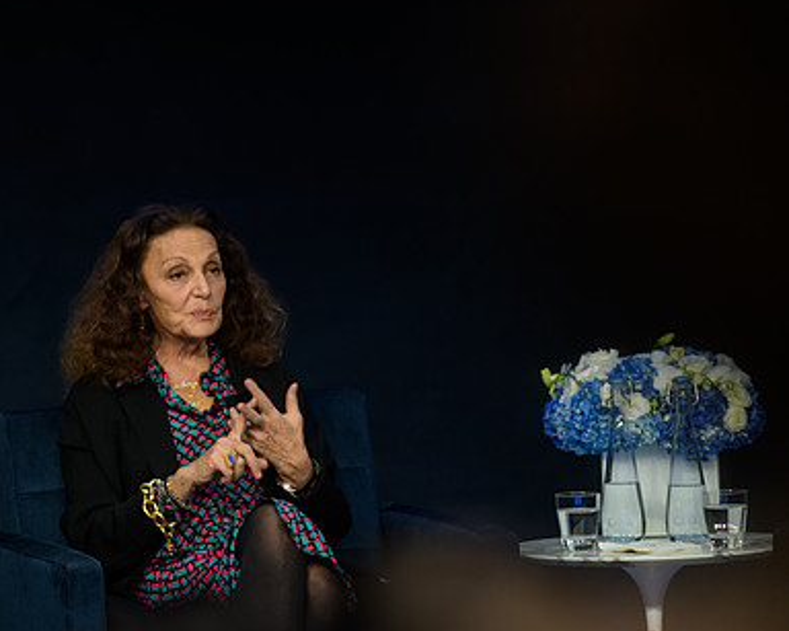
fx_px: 5626
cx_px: 197
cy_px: 340
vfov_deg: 6.4
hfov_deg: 8.0
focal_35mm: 241
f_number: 3.2
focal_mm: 170
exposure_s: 1/200
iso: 1000
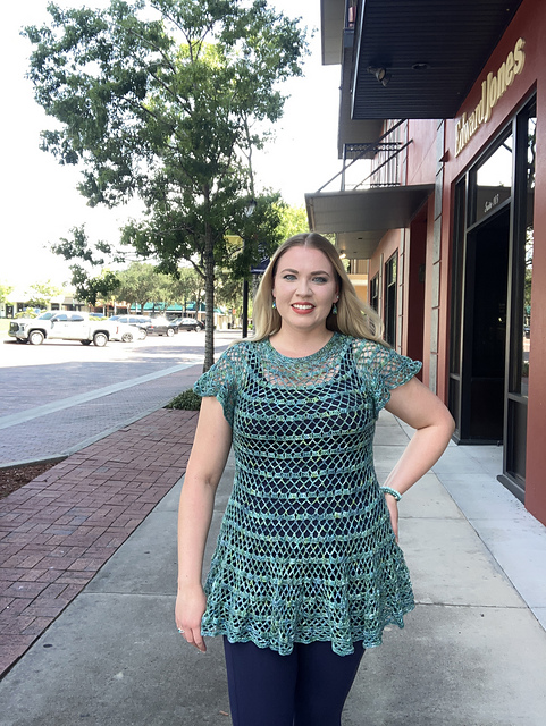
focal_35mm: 32
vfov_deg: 56.8
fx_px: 672
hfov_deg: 44.2
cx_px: 273
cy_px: 363
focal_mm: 2.87
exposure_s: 1/121
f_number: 2.2
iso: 20
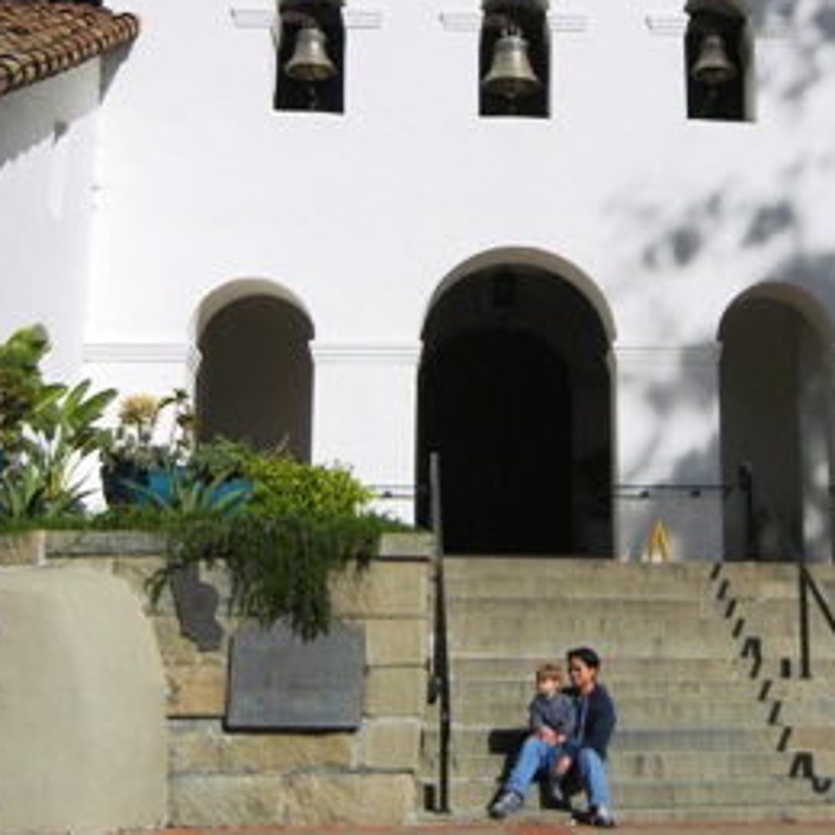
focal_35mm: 60
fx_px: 1637
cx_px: 584
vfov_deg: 28.4
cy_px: 270
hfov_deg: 28.3
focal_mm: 6.2
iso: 160
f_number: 7.2
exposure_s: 1/898
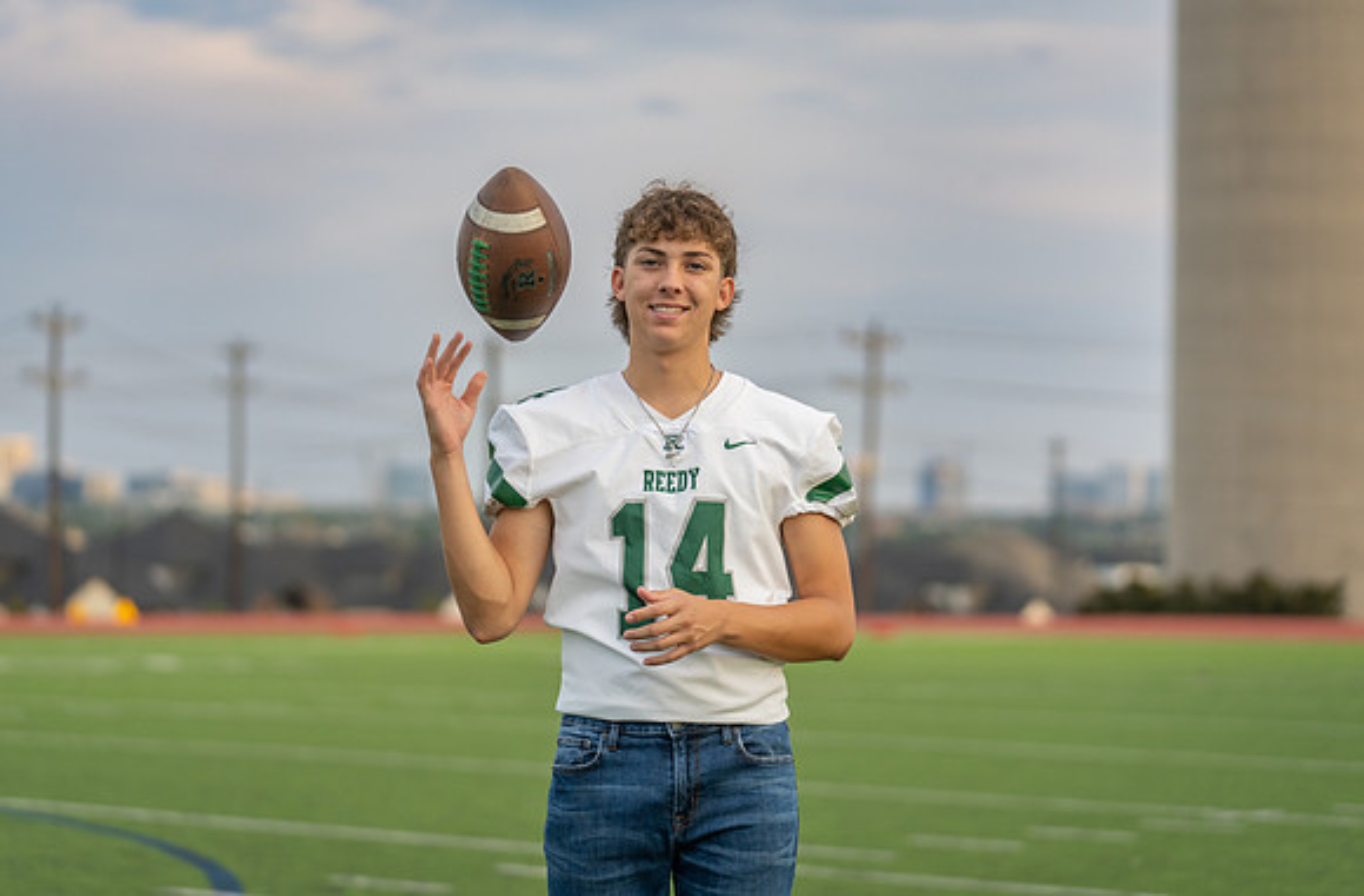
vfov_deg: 12.5
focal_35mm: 109
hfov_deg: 18.9
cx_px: 639
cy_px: 413
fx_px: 4106
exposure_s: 1/1250
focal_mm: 102
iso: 250
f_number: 2.8
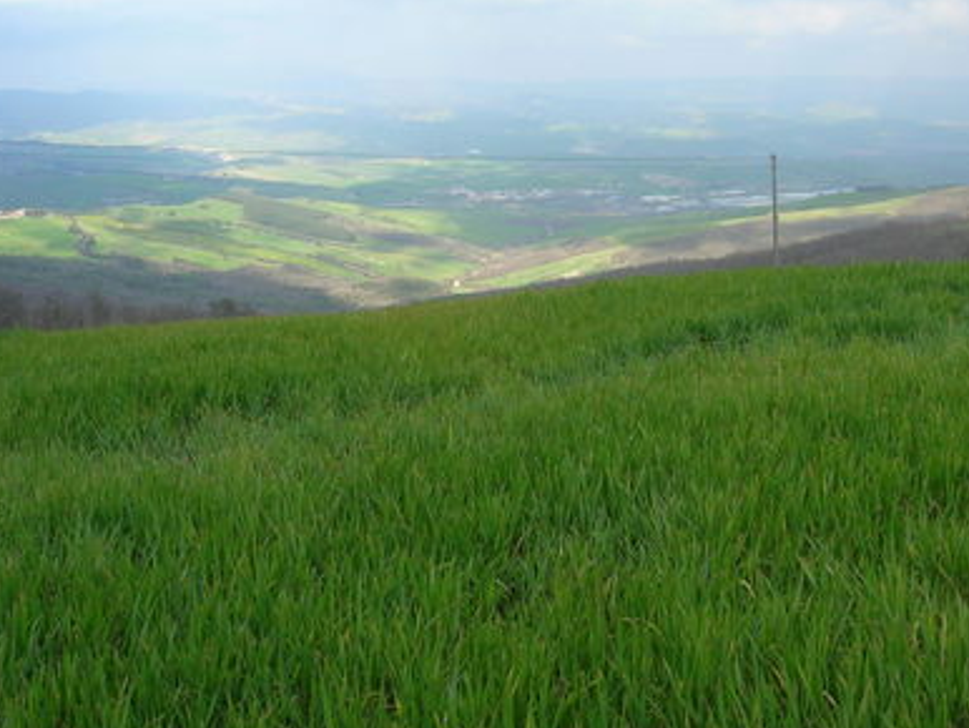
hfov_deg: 42.8
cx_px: 570
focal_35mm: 44
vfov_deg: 32.7
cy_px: 265
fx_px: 1232
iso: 50
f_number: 4.9
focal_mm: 5.7
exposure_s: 1/147
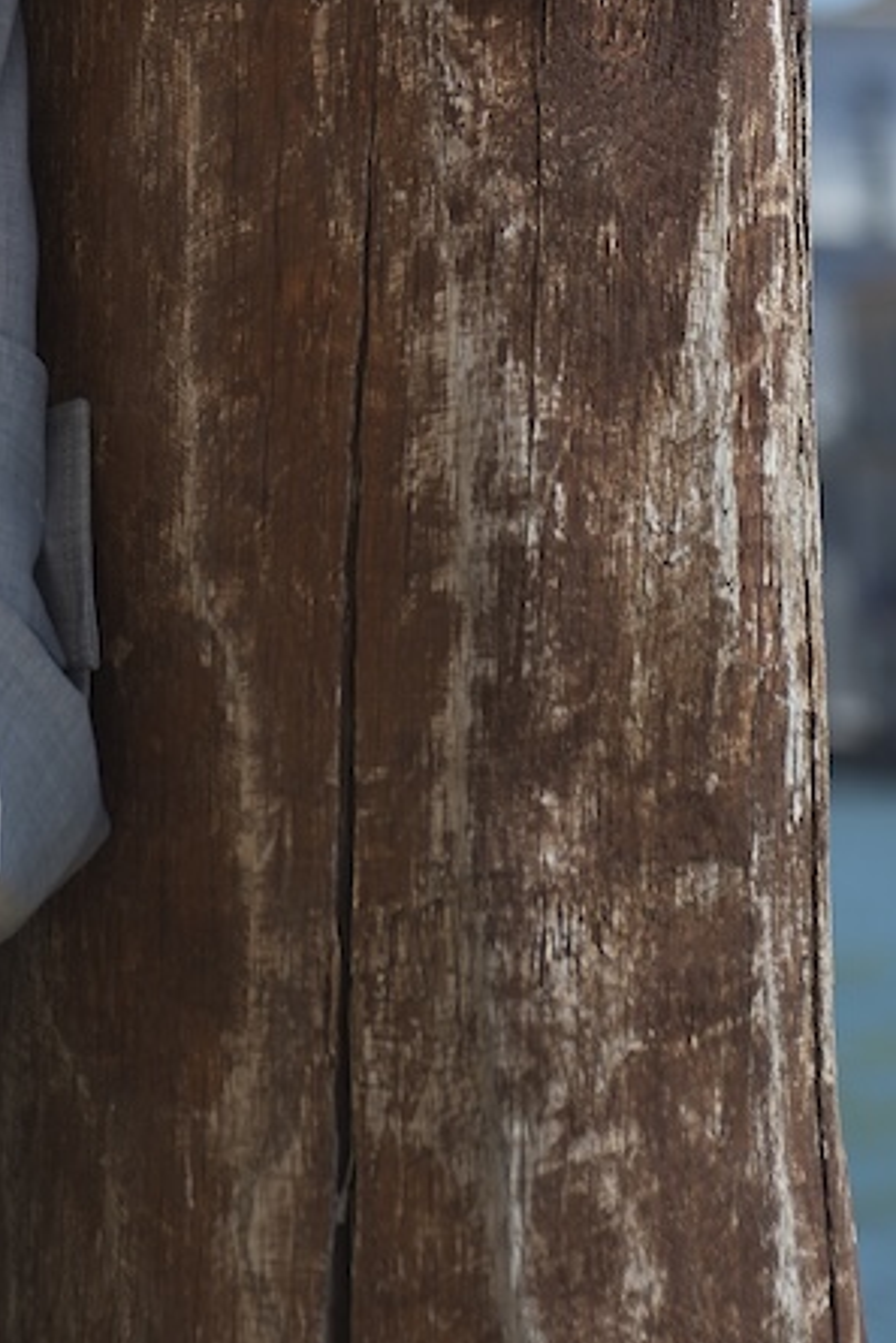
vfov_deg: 10.6
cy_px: -721
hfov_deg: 7.1
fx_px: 6938
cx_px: -830
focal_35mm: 186
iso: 100
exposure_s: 1/2000
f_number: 2.8
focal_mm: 46
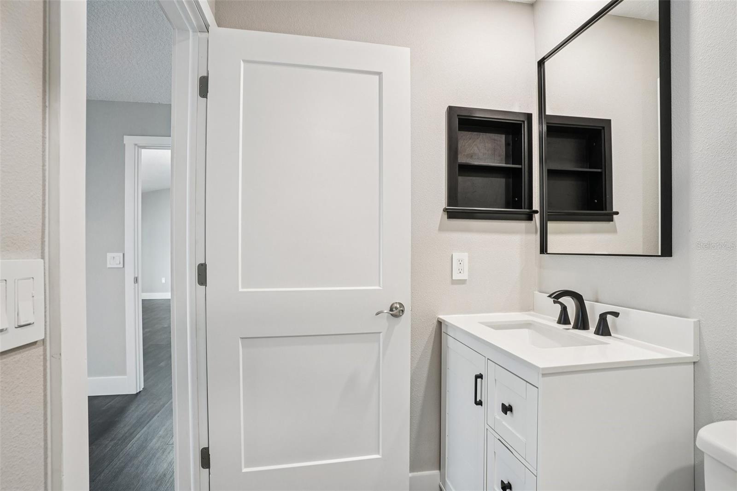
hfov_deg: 93.3
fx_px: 348
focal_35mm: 17
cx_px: 368
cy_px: 246
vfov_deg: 70.4
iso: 400
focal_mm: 17
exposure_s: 1/8
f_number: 8
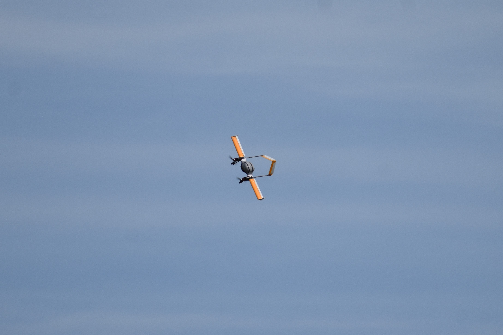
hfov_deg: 4.6
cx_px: 252
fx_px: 6287
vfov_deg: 3.1
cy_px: 168
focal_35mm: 450
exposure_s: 1/2000
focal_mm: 300
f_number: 8
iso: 220
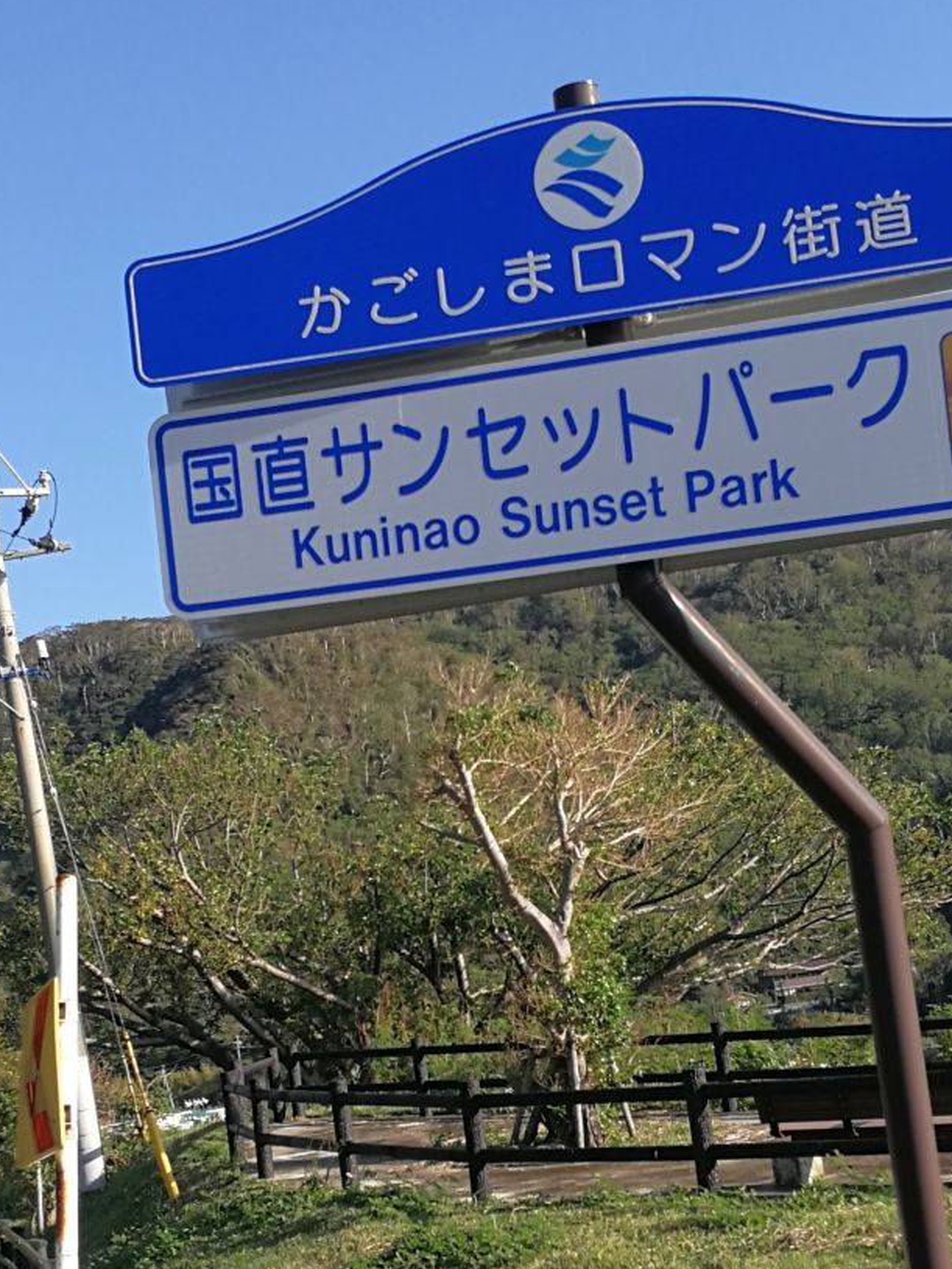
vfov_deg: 35.9
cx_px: 414
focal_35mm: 53
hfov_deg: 27.5
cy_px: 811
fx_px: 1944
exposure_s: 1/766
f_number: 2.2
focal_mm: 3.95
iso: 50
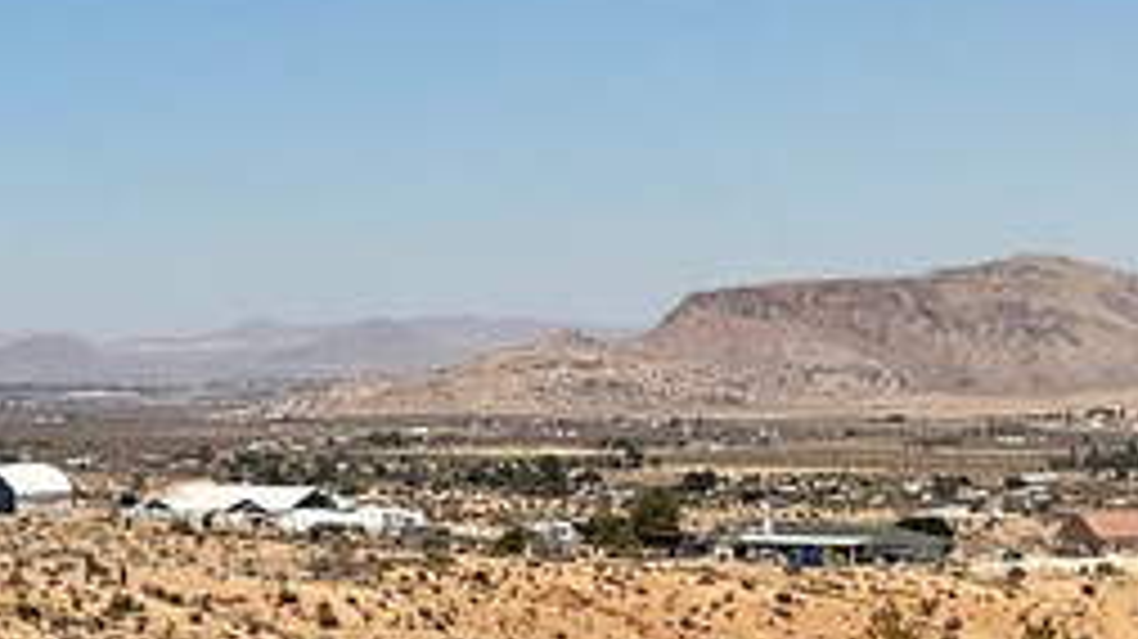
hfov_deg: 16.0
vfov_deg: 9.5
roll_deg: +0.0
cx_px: -292
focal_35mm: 128
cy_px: 328
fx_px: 3860
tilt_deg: -1.5
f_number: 1.8
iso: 16
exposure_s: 1/3534
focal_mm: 3
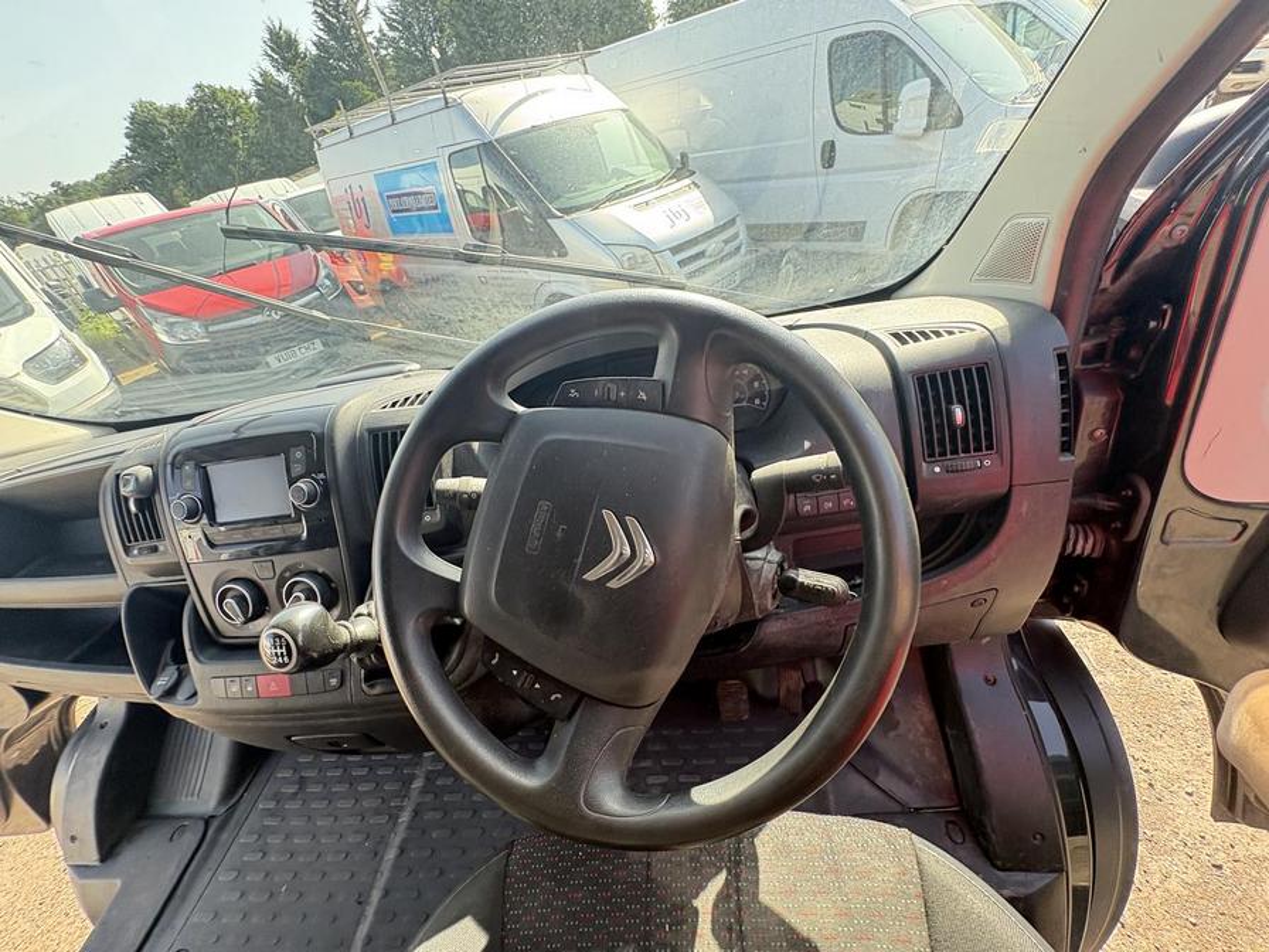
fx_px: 513
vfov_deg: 85.7
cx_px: 634
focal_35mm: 14
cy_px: 476
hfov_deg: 102.1
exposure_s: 1/118
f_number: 2.2
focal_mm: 2.22
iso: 125
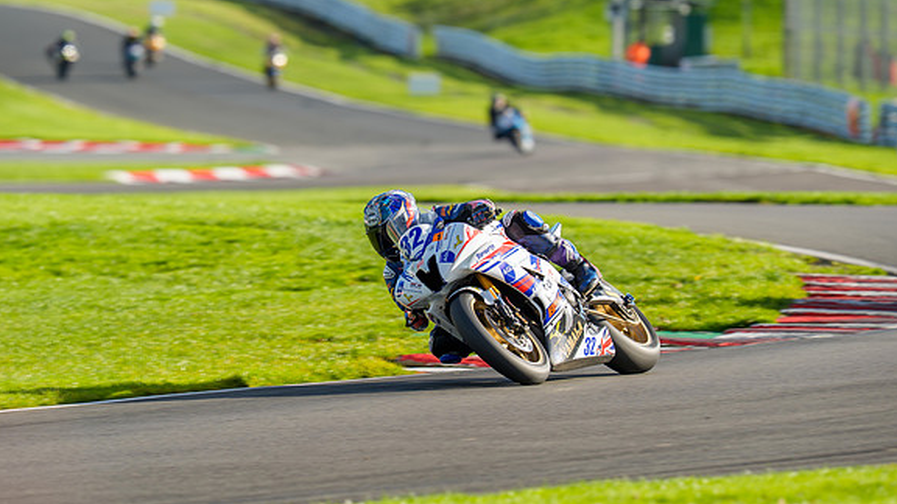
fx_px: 10085
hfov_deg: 5.1
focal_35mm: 424
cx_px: 451
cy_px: 254
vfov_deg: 2.9
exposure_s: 1/400
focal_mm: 400
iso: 125
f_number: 5.6
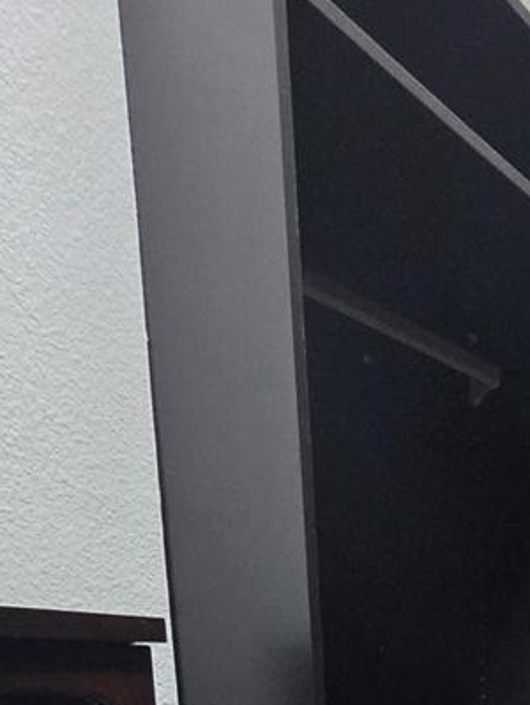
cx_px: 477
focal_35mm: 50
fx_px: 1019
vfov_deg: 28.6
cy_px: 986
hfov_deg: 28.1
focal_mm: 2.2
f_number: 1.9
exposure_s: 1/60
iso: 400
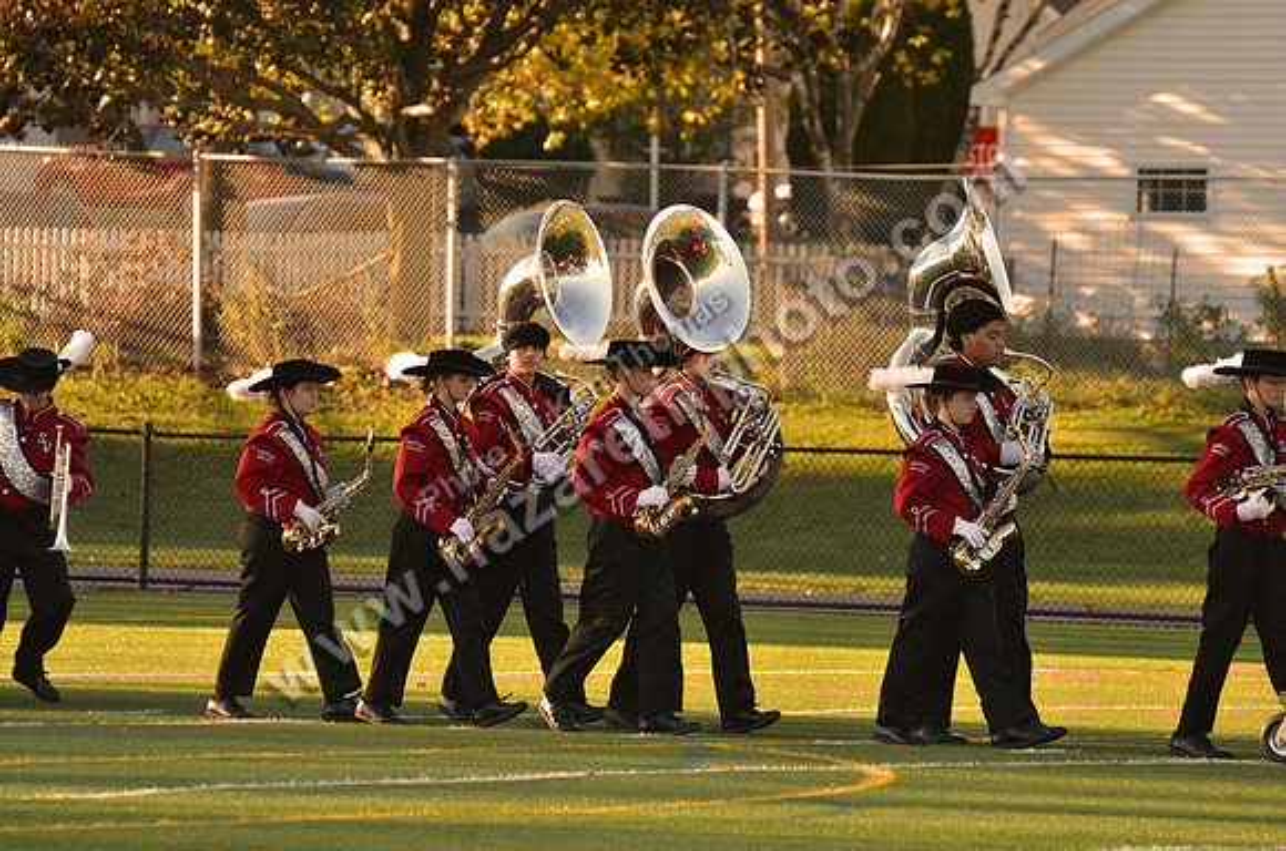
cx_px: 643
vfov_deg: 4.3
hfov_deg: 6.6
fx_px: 11228
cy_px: 426
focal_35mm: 315
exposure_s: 1/500
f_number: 5.6
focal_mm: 210
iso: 400
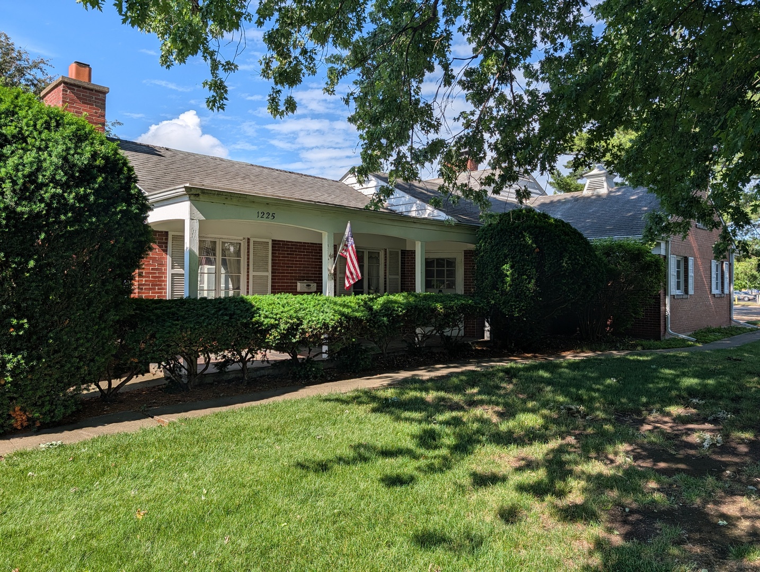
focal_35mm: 24
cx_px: 380
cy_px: 286
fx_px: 528
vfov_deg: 56.9
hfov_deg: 71.5
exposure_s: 1/1038
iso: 21
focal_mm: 6.9
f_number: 1.68
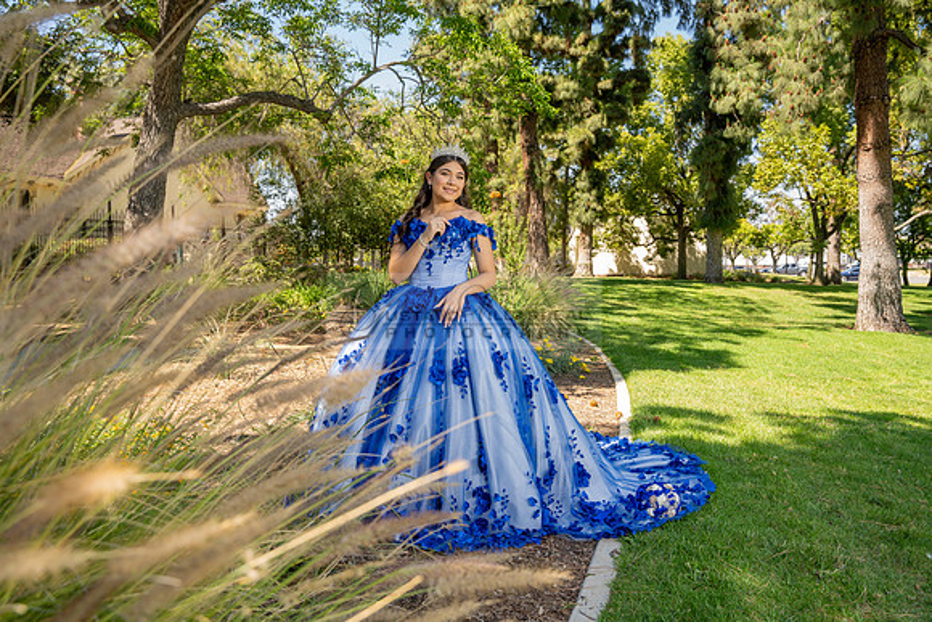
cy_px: 311
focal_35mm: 29
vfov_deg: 44.7
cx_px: 466
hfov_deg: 63.3
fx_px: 756
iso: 80
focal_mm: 29.2
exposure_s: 1/200
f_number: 4.5
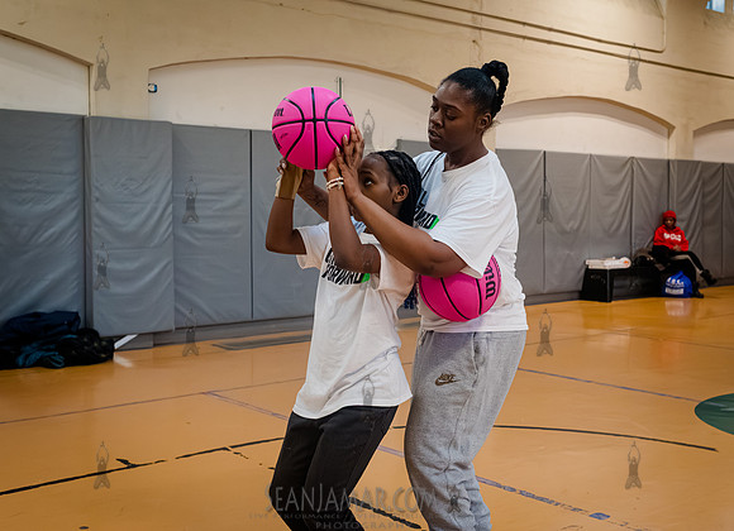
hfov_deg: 46.1
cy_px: 247
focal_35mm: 41
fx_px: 860
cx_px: 421
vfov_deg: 34.3
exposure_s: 1/800
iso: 8000
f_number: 5.6
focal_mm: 35
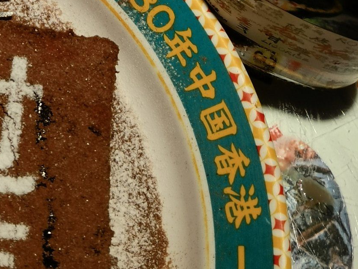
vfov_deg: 10.3
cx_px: -79
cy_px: -202
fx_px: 1417
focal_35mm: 137
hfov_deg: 13.9
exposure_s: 1/143
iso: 50
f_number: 1.9
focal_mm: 5.58
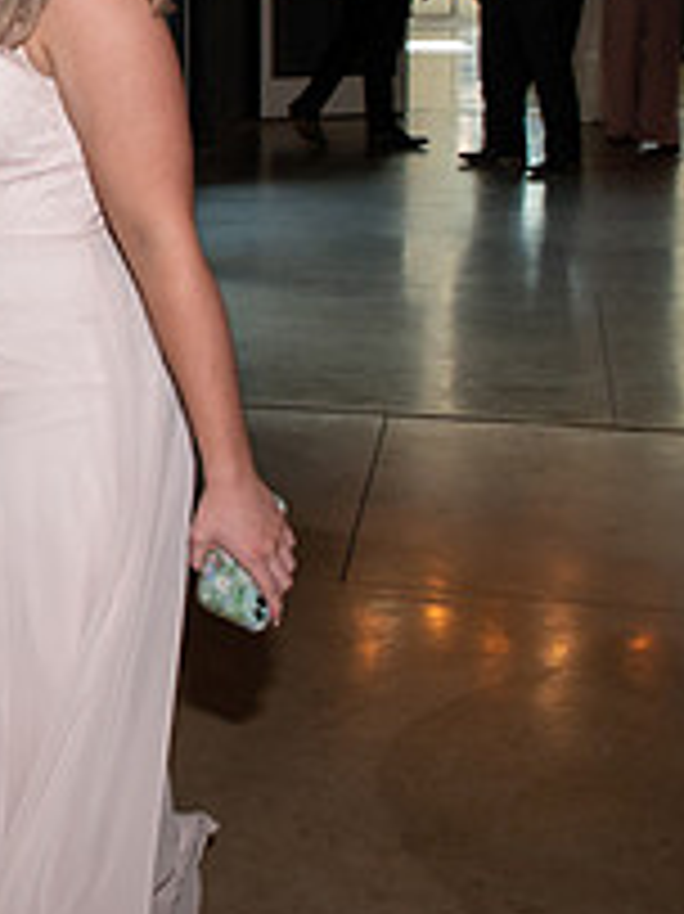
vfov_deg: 25.4
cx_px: -369
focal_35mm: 75
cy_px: 143
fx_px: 1978
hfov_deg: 17.5
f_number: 5.6
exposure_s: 1/160
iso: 1000
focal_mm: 24
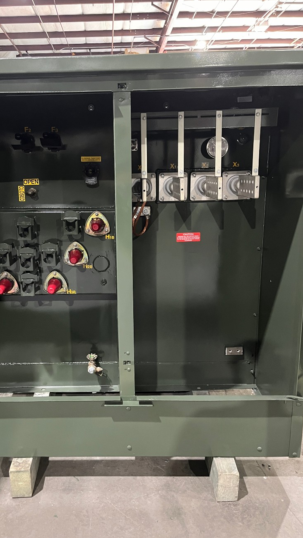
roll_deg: +2.8
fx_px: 414
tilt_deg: -12.6
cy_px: 263
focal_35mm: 29
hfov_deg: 39.8
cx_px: 107
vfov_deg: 66.1
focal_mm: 5.1
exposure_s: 1/30
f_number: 1.6
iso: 500
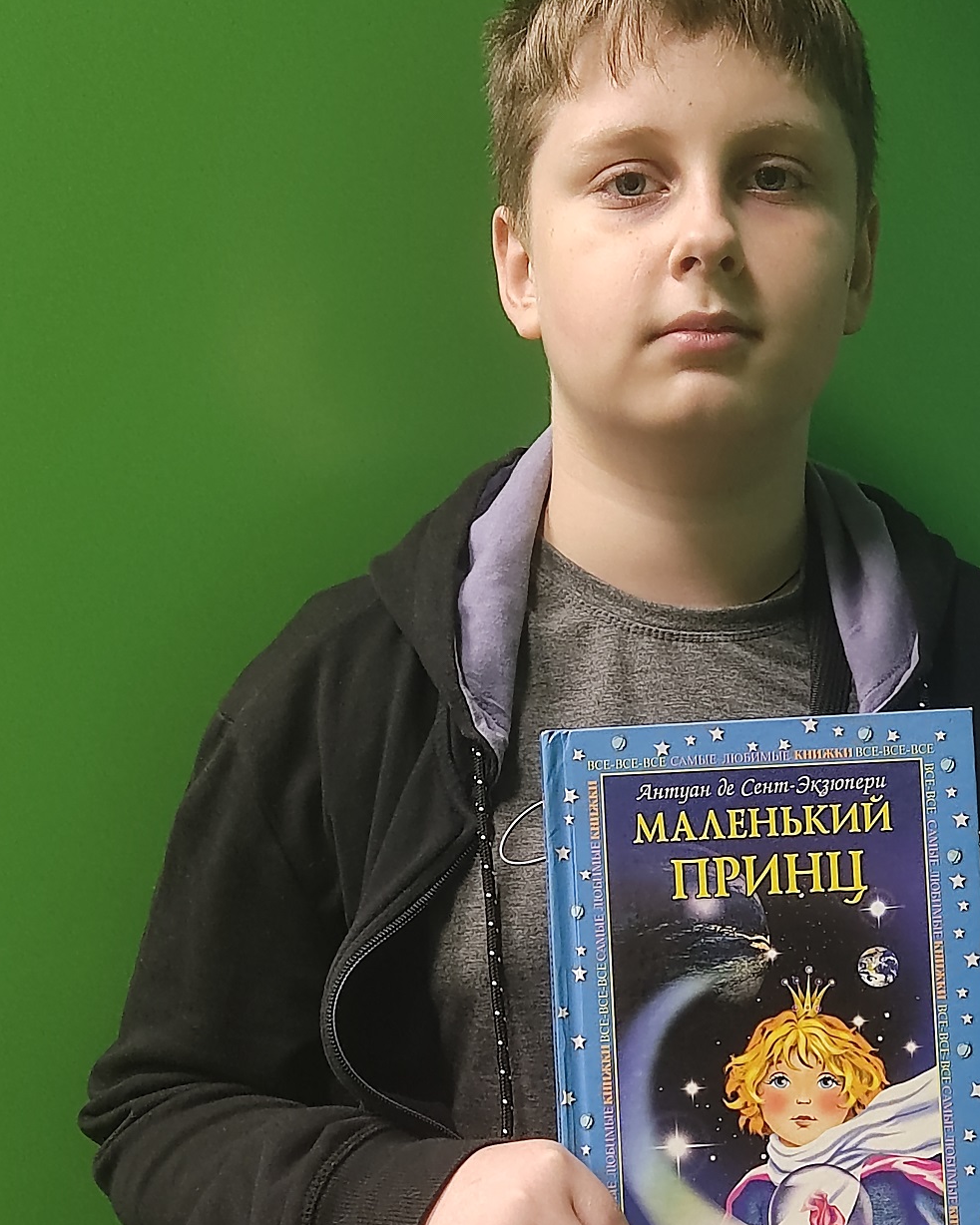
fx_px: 2248
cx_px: 700
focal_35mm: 62
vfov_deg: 30.3
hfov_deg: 24.4
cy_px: 813
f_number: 1.79
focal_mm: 4.71
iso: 580
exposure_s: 1/33
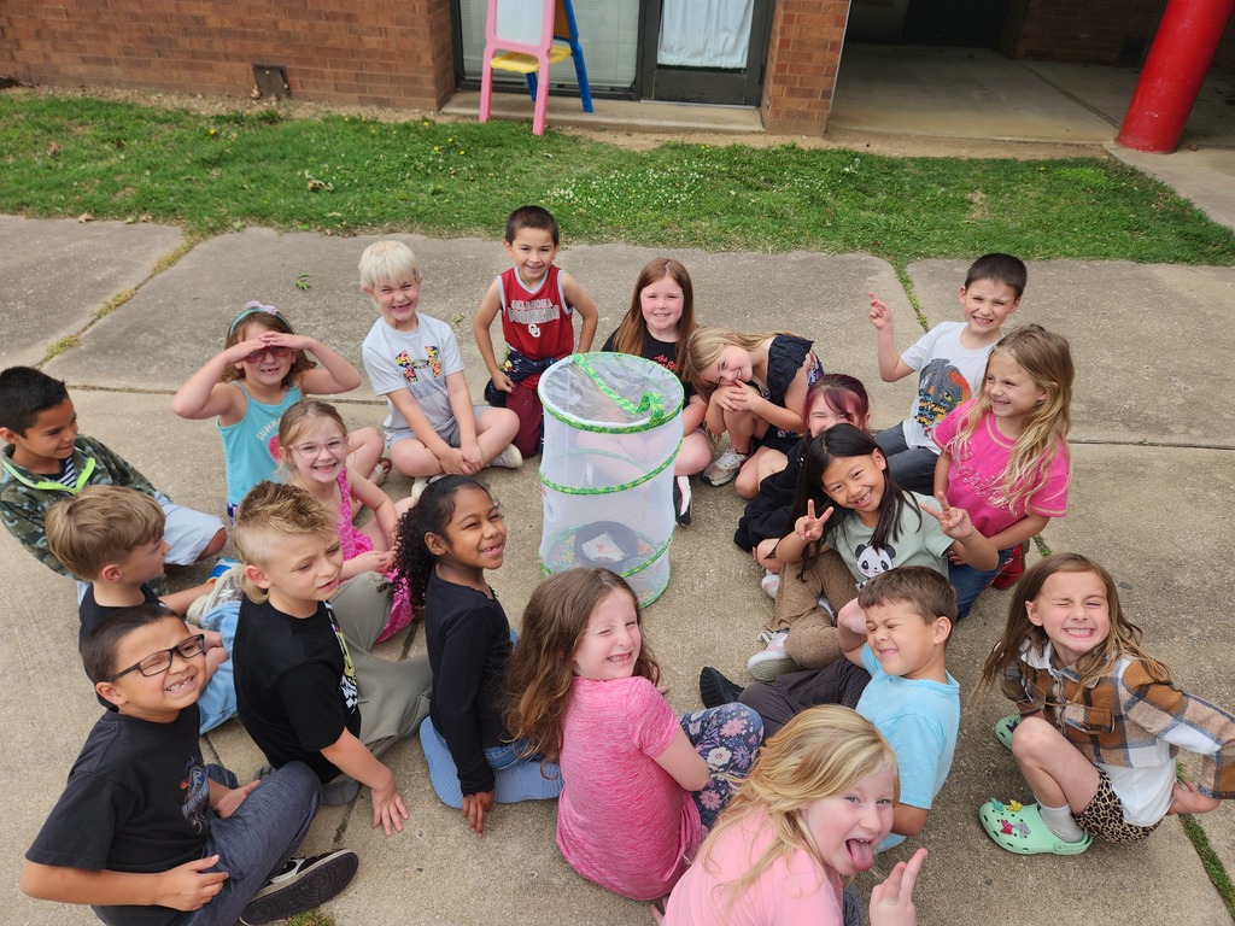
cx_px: 618
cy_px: 463
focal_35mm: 23
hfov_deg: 73.9
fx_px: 821
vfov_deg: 58.9
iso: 20
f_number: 1.8
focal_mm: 5.4
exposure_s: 1/1013
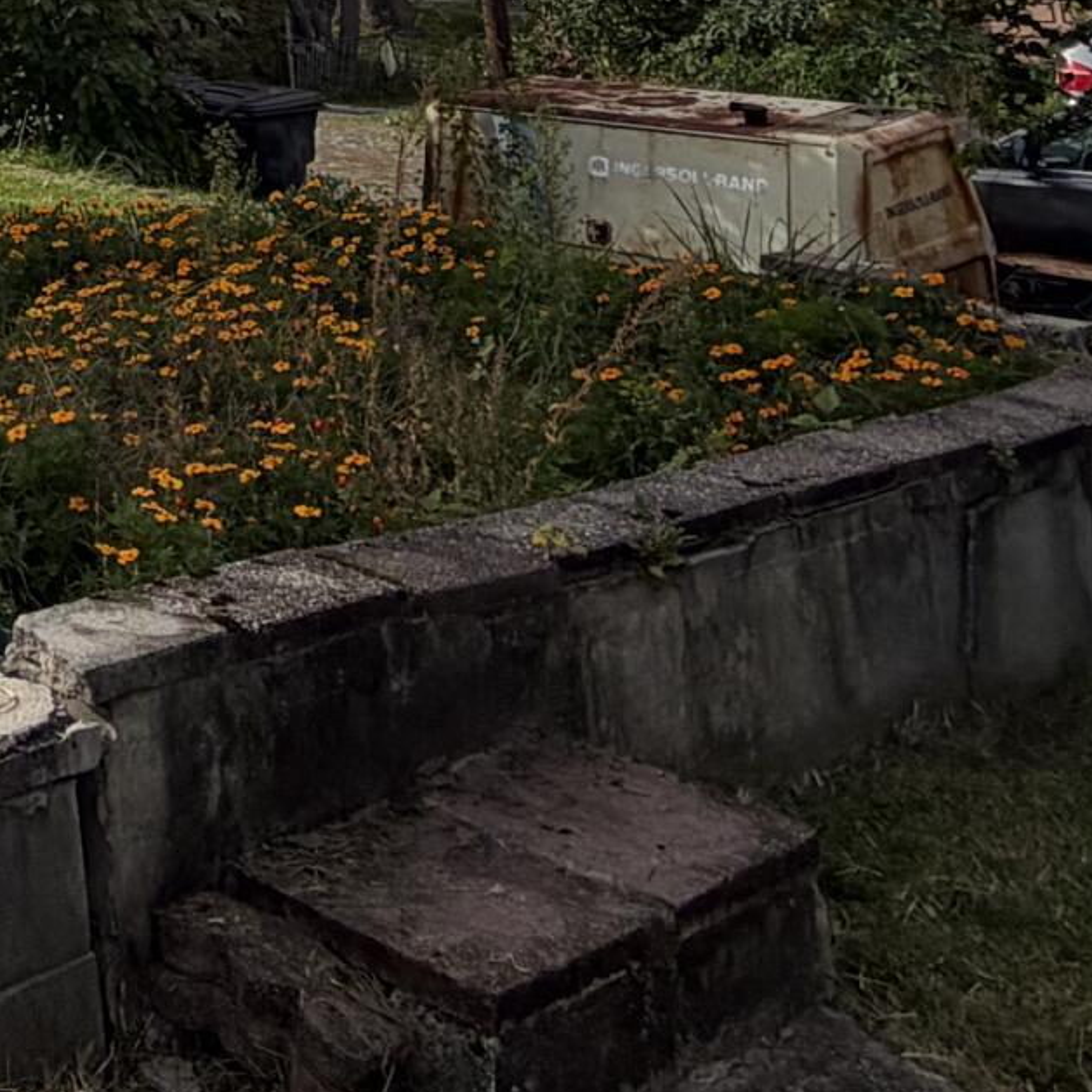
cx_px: -425
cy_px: -667
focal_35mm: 59
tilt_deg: +13.9
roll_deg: +2.0
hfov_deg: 24.4
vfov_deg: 22.3
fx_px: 2106
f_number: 2.2
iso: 20
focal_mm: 2.22
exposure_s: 1/1033
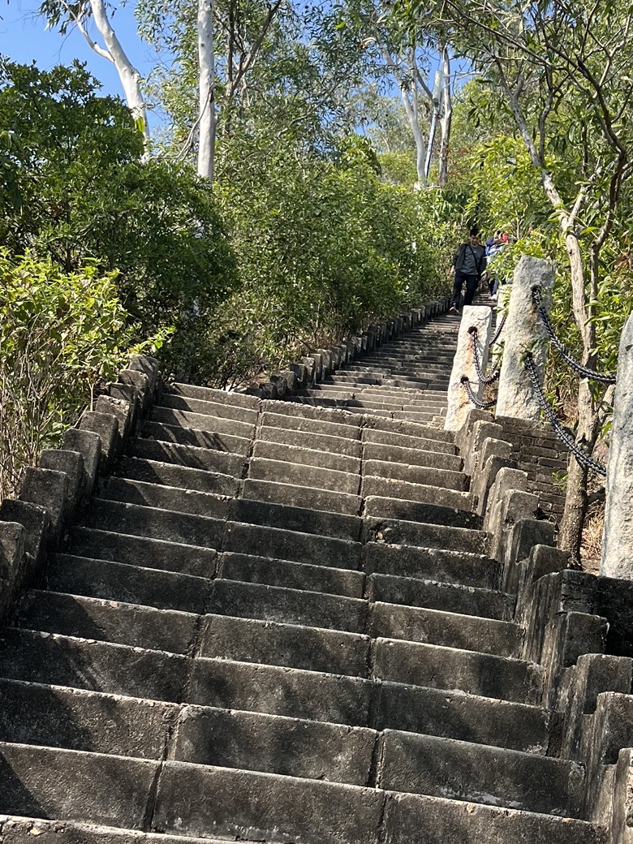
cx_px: 478
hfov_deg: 28.7
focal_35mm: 50
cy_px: 483
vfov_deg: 38.1
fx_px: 1219
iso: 50
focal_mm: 5.1
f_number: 1.6
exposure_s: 1/1028
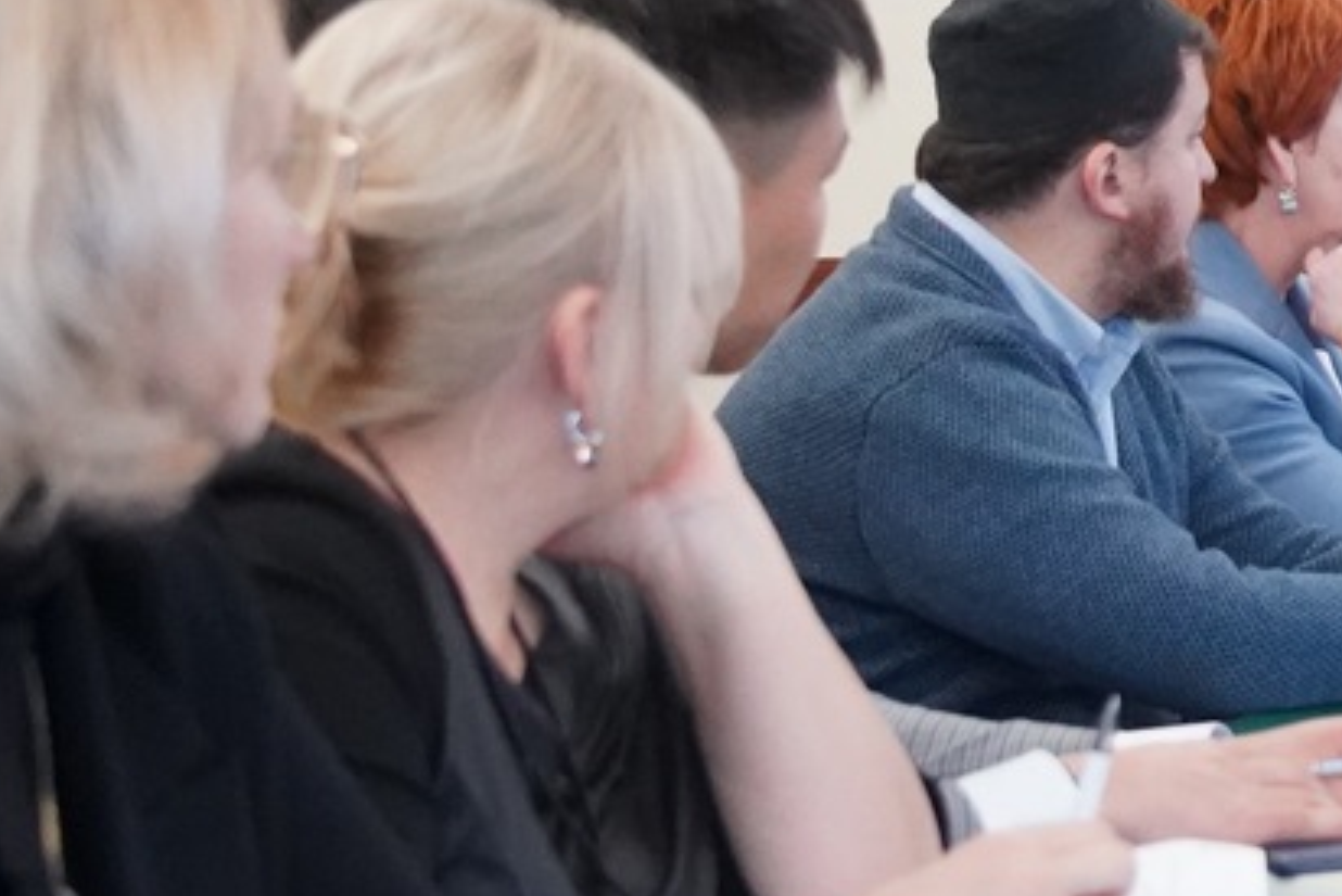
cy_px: -173
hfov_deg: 12.5
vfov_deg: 8.9
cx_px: 2252
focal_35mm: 153
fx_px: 5705
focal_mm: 40
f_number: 4
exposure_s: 1/125
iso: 8000
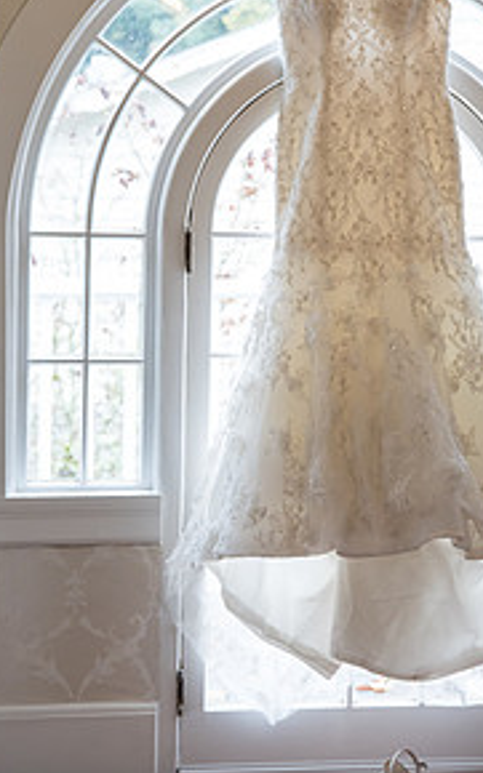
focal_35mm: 95
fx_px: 2003
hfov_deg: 13.7
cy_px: 331
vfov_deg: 21.9
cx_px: 320
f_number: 4
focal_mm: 60
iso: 1250
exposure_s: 1/320
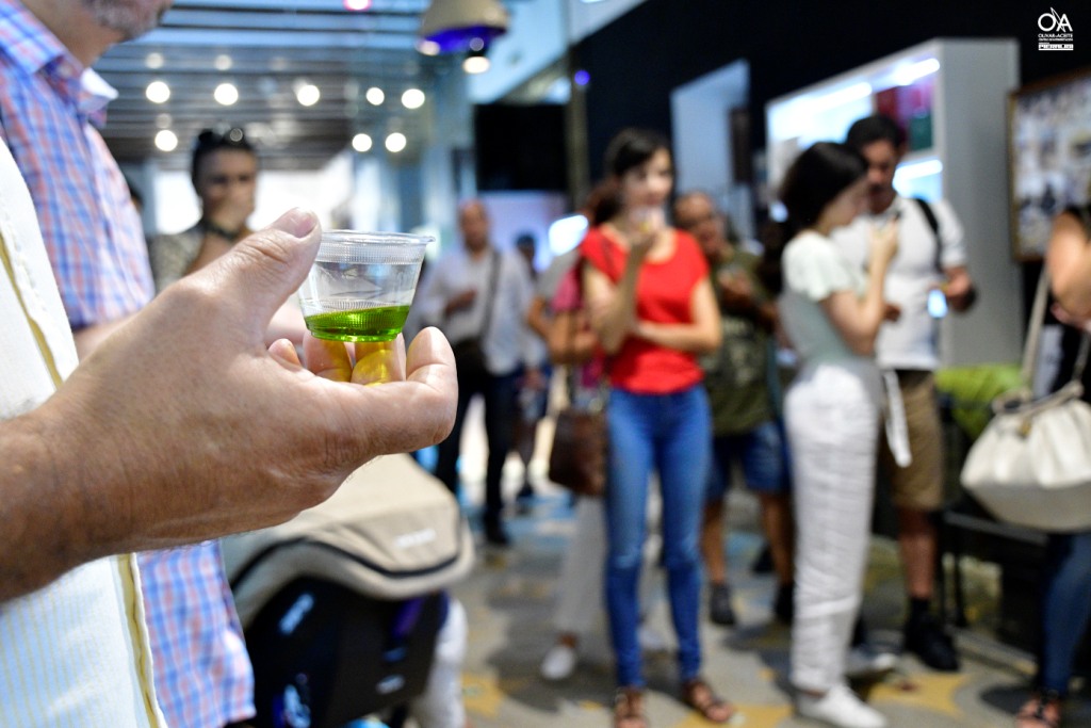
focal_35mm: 38
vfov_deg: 35.5
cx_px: 546
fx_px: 1137
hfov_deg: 51.3
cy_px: 364
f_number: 4
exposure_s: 1/100
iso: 2500
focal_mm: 25
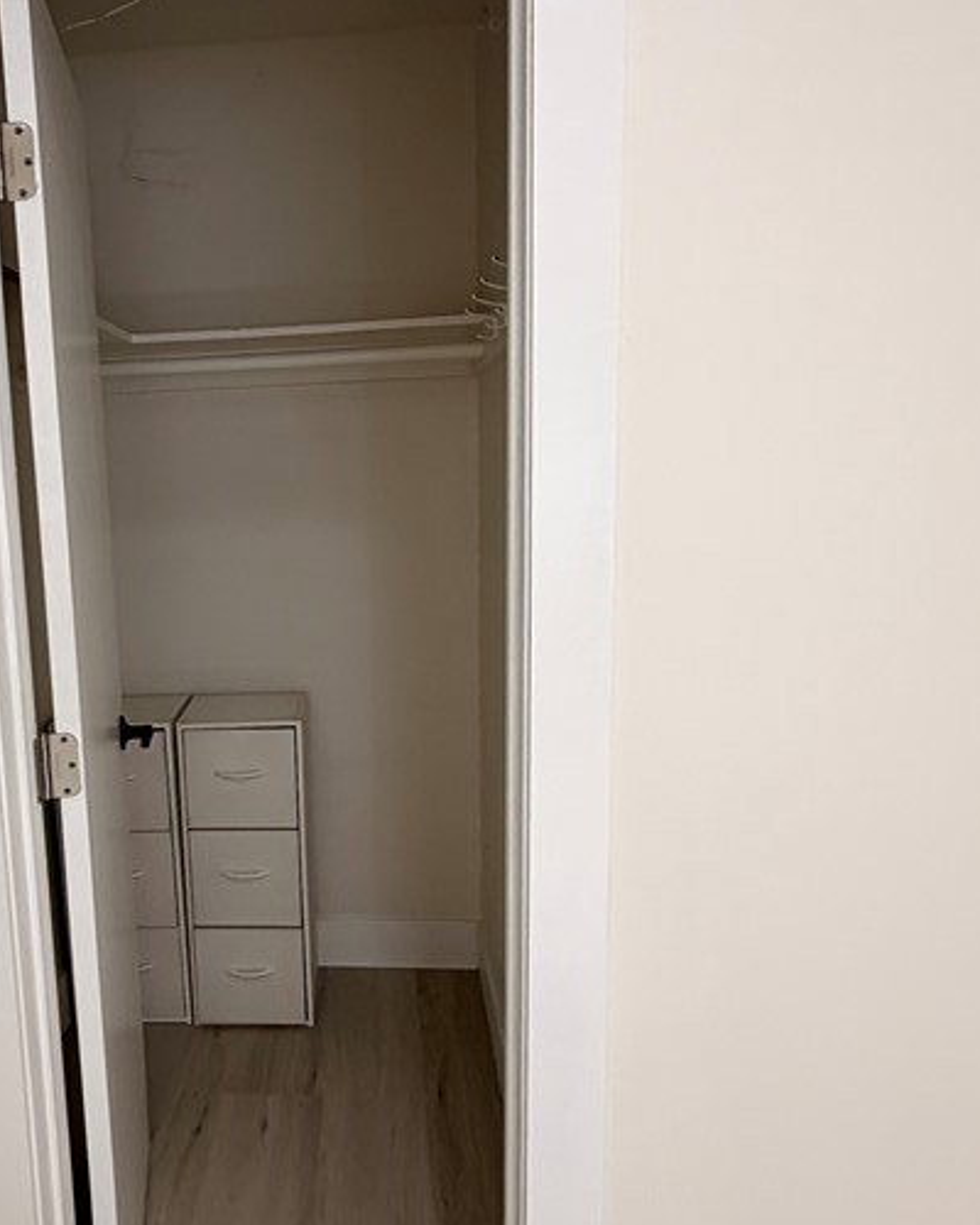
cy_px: 637
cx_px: 270
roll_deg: +0.0
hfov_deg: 49.9
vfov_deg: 62.2
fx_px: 1015
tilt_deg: -11.2
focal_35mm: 28
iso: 100
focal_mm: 2.22
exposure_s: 1/120
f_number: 2.2
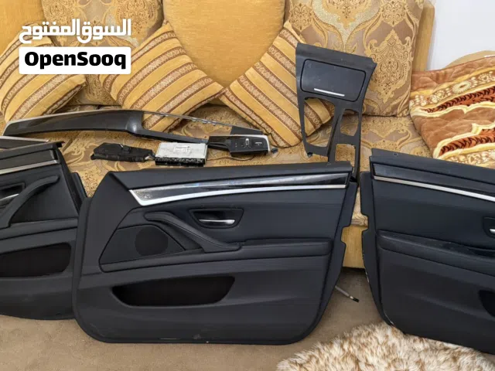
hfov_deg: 71.6
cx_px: 248
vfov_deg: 56.8
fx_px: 343
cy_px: 186
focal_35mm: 24
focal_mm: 6.76
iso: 640
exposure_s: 1/33
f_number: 1.78
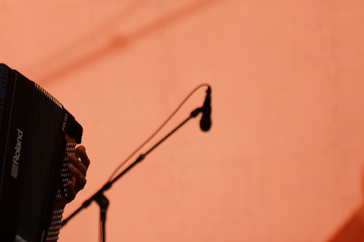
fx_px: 2143
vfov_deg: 6.5
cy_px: 54
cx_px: 67
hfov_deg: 9.7
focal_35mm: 212
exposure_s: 1/160
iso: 250
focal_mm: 105
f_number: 4
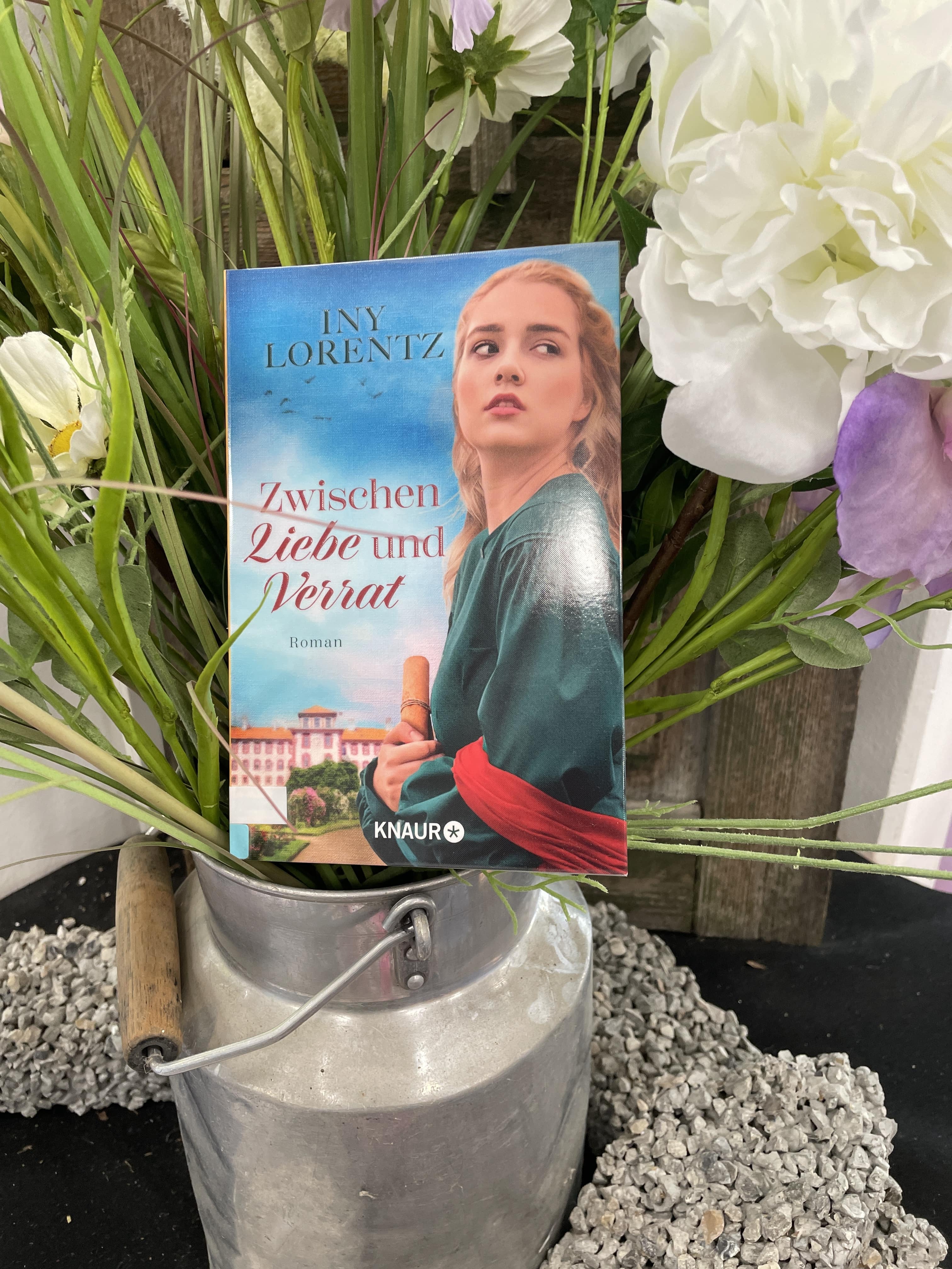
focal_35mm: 26
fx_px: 953
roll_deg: +1.4
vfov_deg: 67.3
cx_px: 476
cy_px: 634
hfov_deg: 53.1
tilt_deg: -24.6
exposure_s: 1/118
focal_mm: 4.2
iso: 100
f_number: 1.6
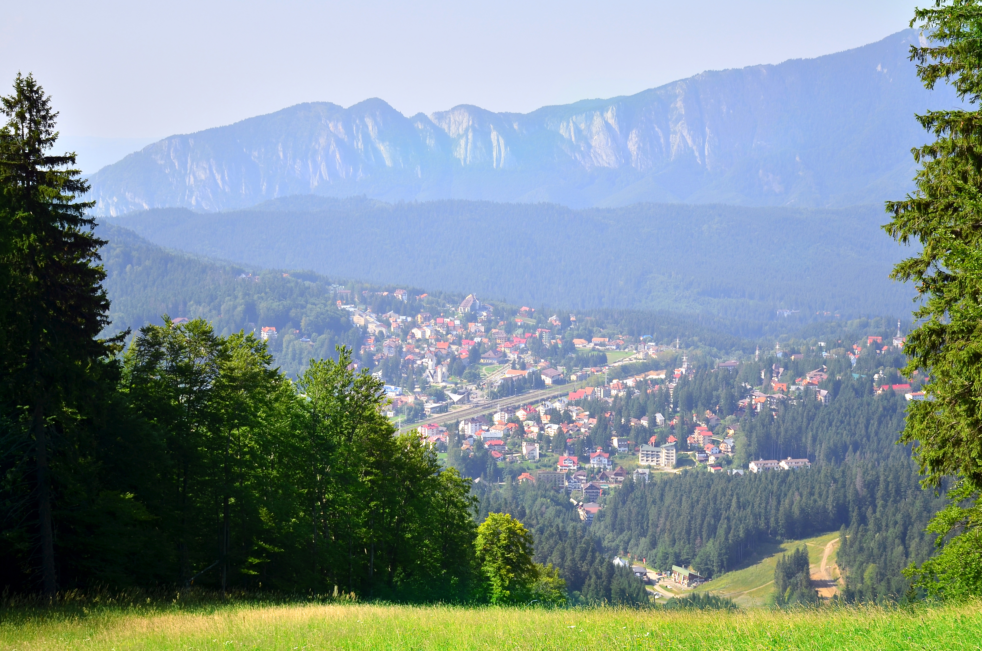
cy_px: 326
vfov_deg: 21.5
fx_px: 1715
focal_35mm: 63
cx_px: 491
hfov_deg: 32.0
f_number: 4.5
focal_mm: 42
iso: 100
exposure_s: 1/800
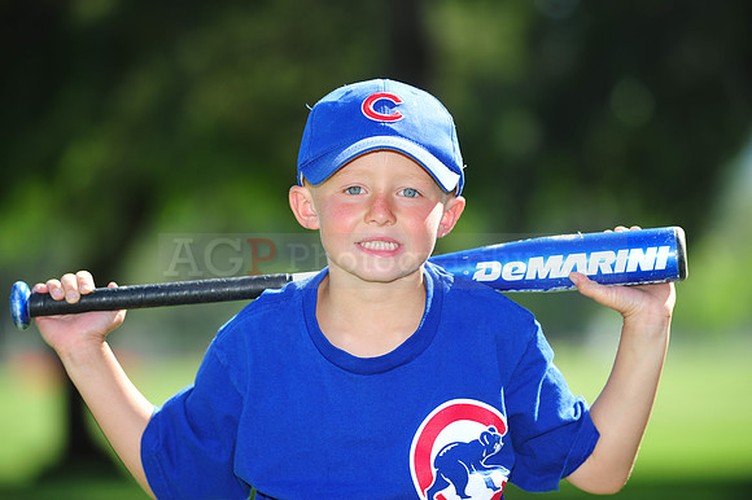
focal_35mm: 200
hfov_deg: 10.3
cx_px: 376
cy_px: 250
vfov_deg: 6.9
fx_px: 4175
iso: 200
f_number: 4.5
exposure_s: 1/500
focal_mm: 200
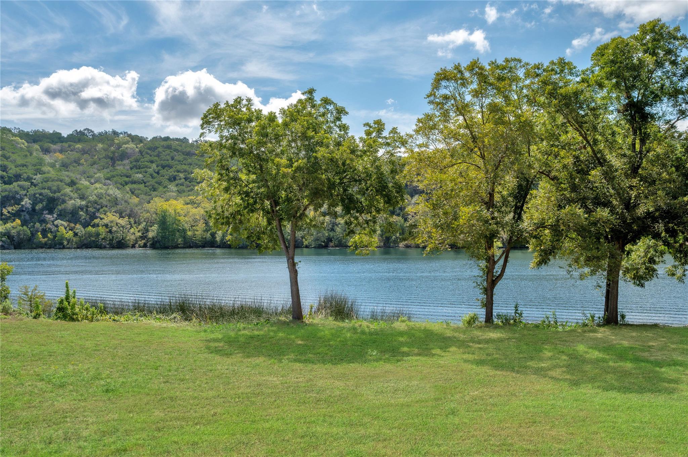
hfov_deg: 58.8
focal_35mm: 32
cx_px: 344
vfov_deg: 41.1
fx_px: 611
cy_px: 228
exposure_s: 1/4000
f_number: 8
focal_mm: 32
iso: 800
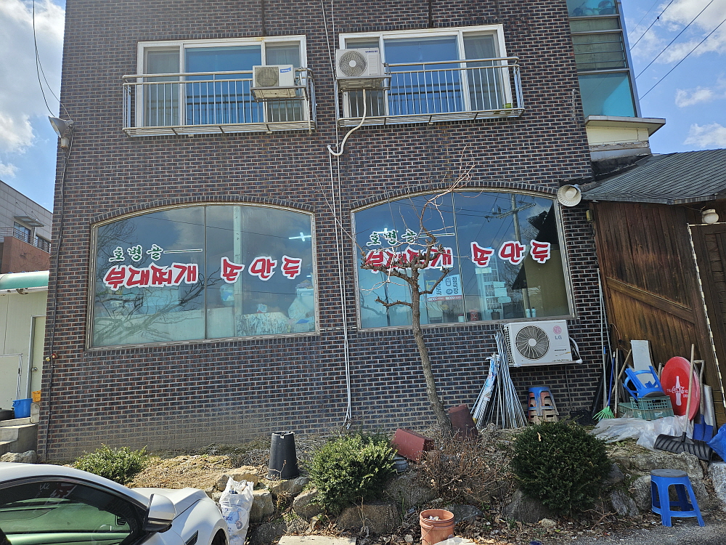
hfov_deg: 73.9
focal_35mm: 23
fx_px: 482
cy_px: 272
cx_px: 363
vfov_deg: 58.9
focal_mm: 5.4
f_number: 1.8
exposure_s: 1/1016
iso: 25
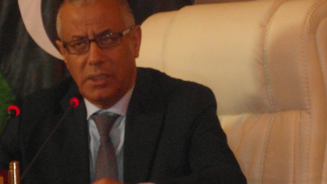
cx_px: 76
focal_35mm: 359
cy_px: 119
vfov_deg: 3.4
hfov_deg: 6.0
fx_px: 3113
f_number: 4.4
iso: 640
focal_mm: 28.9
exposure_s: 1/60
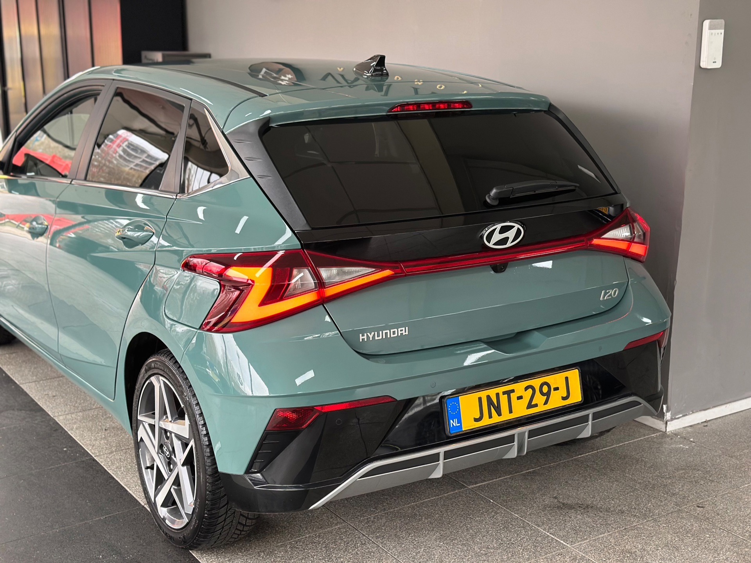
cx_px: 376
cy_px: 282
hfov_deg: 39.7
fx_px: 1041
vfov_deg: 30.3
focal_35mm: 48
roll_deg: -1.4
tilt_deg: -11.9
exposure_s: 1/125
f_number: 1.78
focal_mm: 6.86
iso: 160
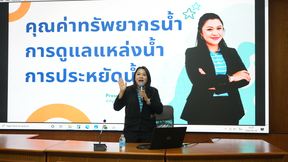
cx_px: 145
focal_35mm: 39
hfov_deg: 51.6
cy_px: 88
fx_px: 298
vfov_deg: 30.4
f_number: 4
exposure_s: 1/40
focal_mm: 37
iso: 640
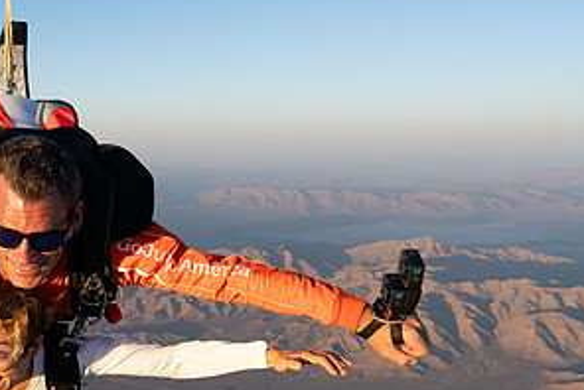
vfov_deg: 27.6
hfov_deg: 39.0
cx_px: 61
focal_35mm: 47
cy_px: 354
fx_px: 763
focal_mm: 24
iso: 1250
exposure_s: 1/2000
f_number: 6.3
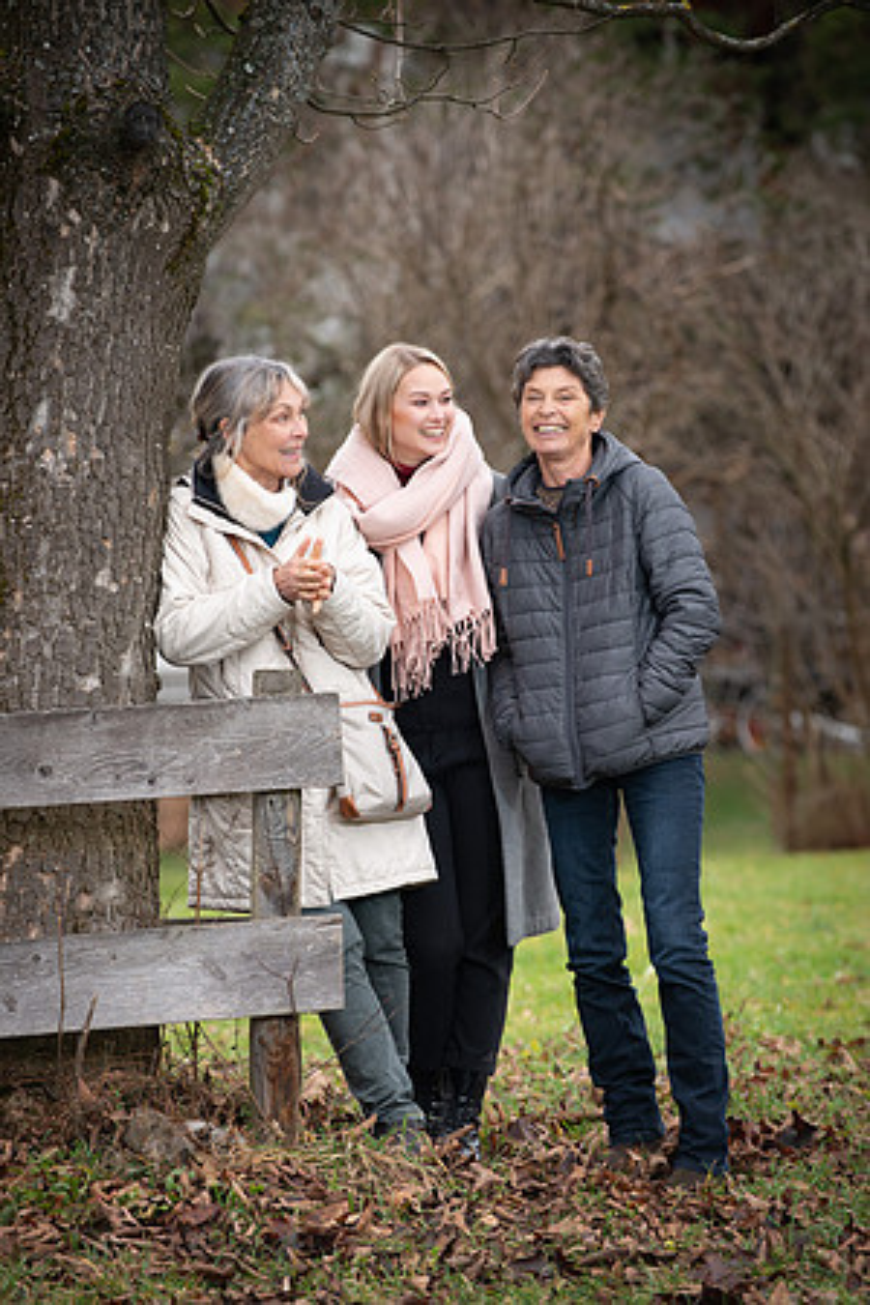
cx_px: 435
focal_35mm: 200
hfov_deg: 6.9
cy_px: 652
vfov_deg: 10.3
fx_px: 7249
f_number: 5
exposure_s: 1/250
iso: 800
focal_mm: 200
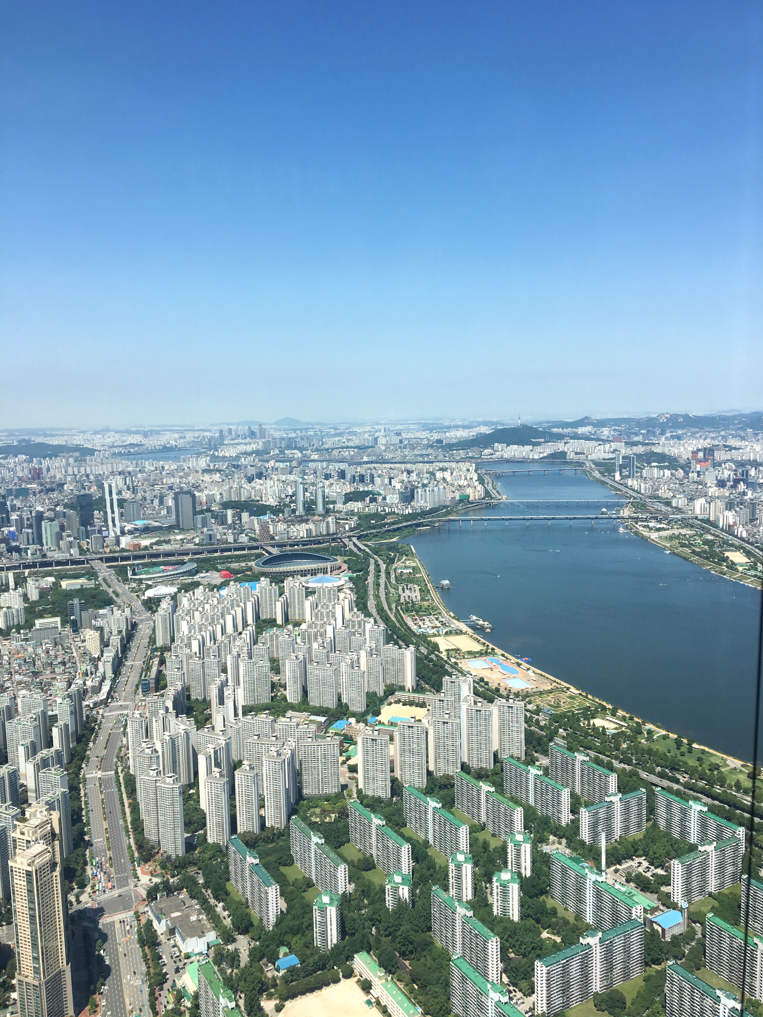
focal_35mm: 29
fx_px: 852
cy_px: 508
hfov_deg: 48.2
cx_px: 382
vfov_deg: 61.7
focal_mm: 4.15
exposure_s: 1/1241
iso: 25
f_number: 2.2
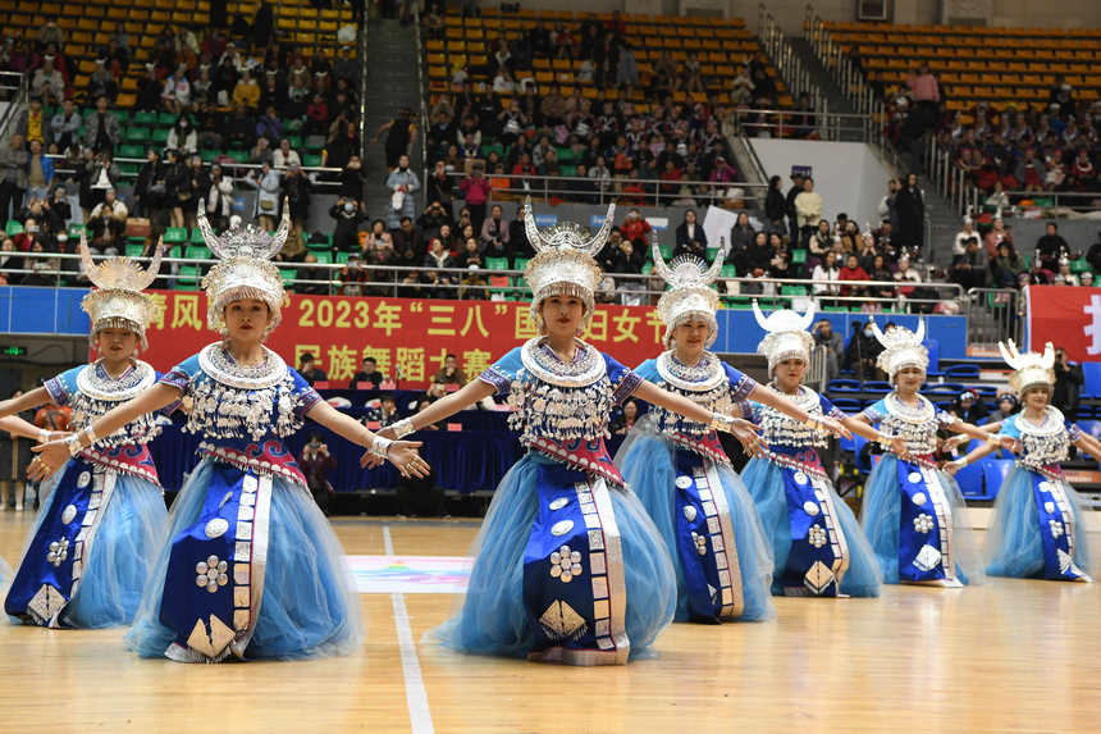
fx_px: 1682
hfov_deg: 36.3
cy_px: 367
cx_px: 550
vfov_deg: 24.6
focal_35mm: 55
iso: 2000
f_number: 5.6
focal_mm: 55
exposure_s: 1/160
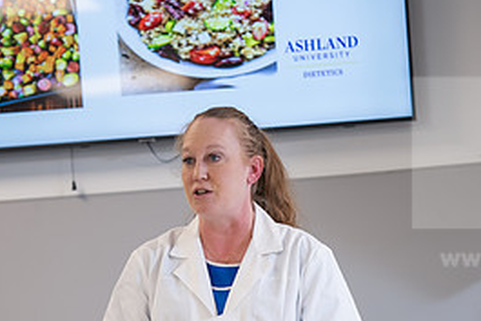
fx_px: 3569
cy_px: 297
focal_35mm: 267
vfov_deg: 5.1
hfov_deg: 7.7
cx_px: 358
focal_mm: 122
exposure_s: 1/200
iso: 640
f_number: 3.2
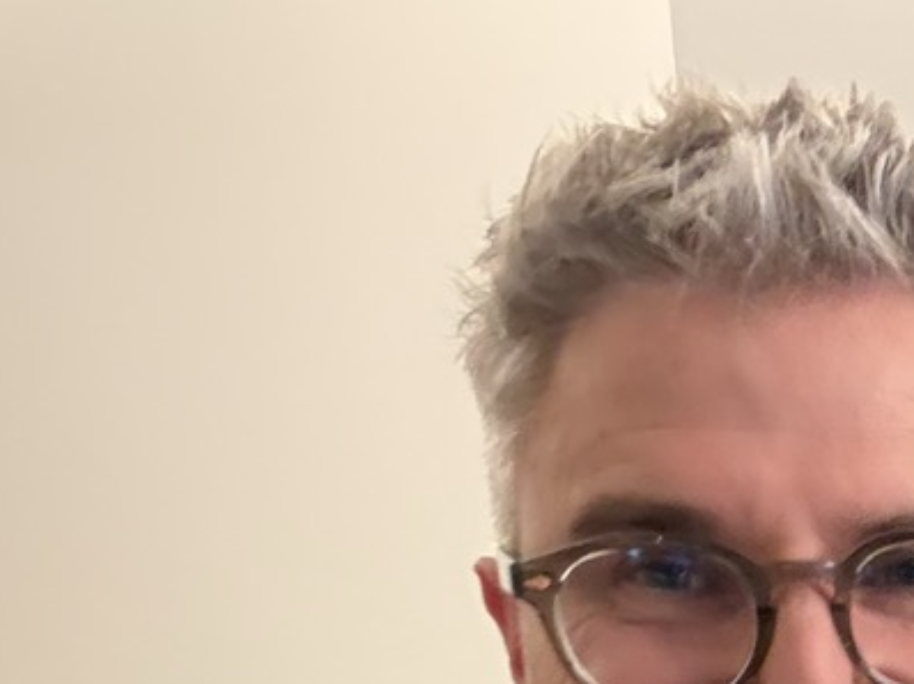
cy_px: 861
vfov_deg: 18.6
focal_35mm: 74
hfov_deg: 22.3
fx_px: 1953
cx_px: 1325
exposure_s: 1/33
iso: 320
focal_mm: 2.69
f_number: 1.9
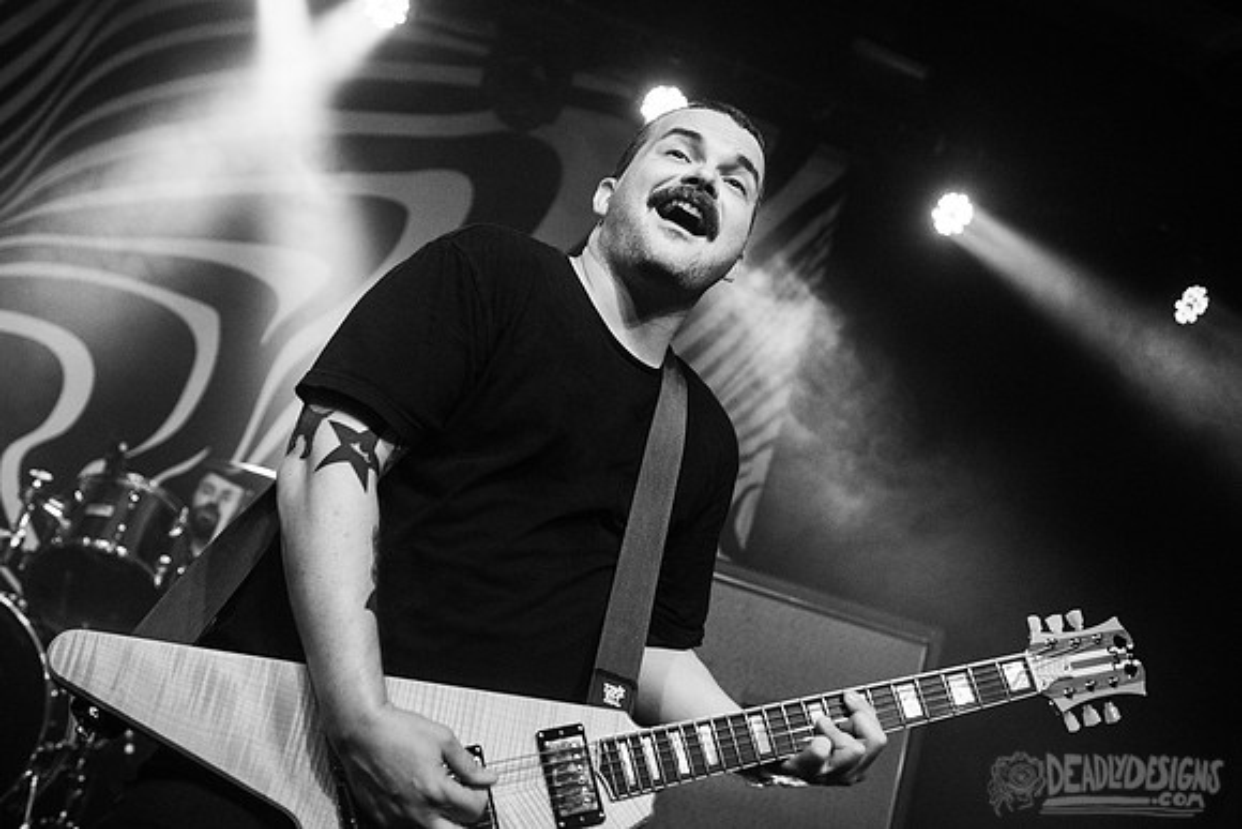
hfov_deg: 48.2
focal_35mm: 40
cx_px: 621
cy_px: 352
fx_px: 1389
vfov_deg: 33.2
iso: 3200
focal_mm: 35
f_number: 3.2
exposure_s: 1/320
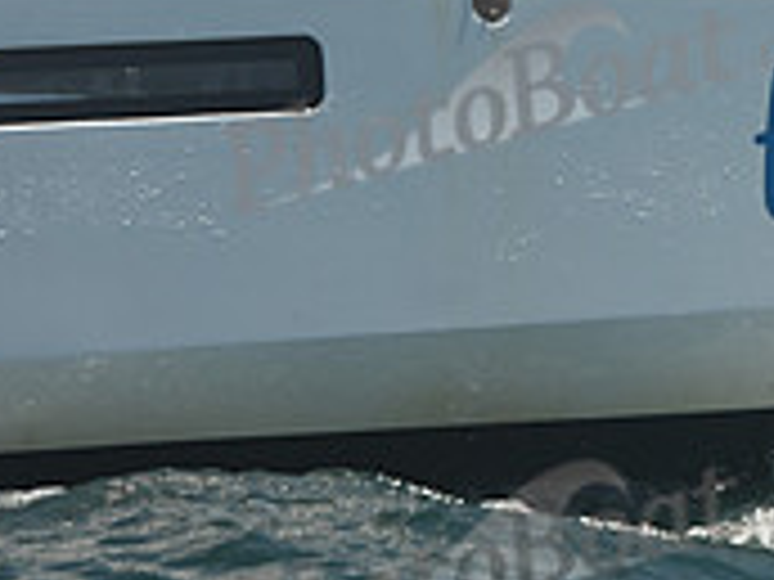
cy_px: -200
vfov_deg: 3.2
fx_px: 10531
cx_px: 1094
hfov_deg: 4.2
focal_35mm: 471
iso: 320
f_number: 9
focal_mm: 145
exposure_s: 1/1000
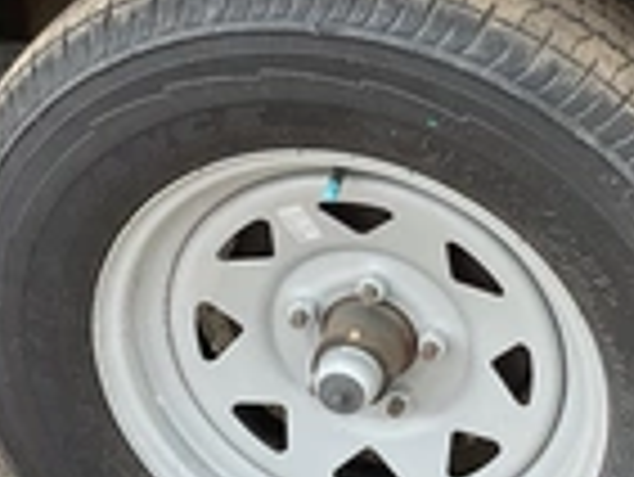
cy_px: 243
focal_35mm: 82
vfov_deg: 18.0
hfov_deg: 23.7
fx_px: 1503
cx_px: 436
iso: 25
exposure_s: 1/469
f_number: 1.8
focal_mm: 3
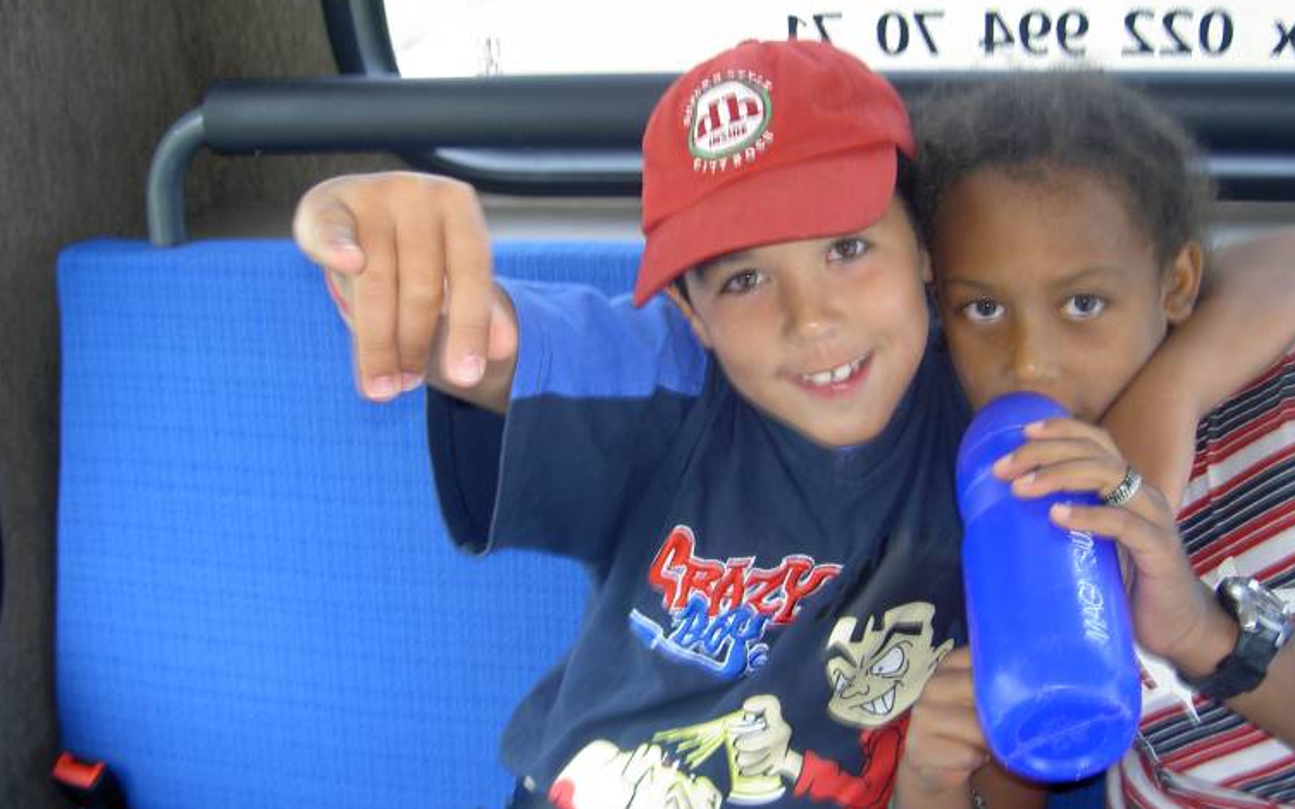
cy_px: 411
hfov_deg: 45.3
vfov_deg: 29.2
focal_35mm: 44
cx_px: 649
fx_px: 1553
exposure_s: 1/60
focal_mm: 8
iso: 100
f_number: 2.8
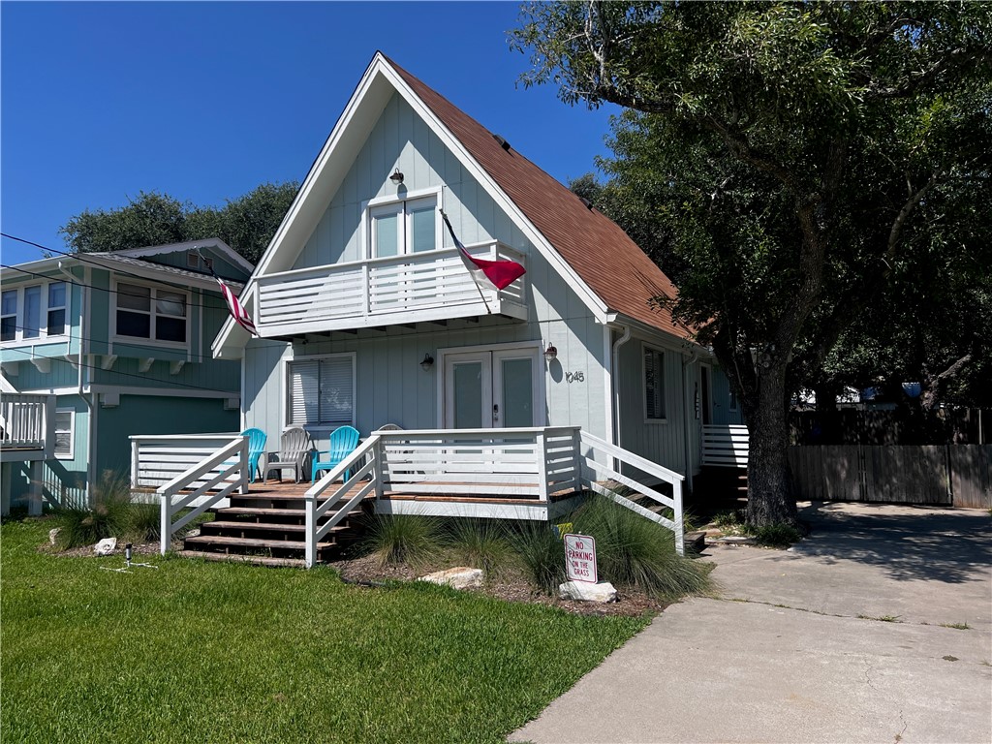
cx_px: 496
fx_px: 745
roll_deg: +0.6
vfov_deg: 53.1
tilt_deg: +4.4
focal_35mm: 26
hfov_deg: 67.3
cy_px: 372
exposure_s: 1/5587
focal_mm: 5.7
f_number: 1.5
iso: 50
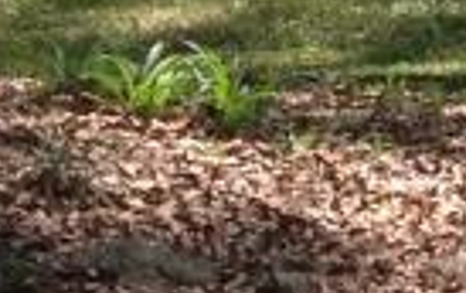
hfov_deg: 7.1
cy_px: -286
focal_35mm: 277
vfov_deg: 4.7
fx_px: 3522
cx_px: 1153
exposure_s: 1/336
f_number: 2.4
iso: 50
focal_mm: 4.28
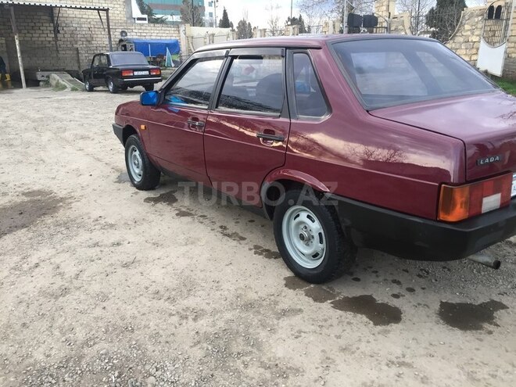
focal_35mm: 29
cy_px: 194
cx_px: 258
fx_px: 432
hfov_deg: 61.7
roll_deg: +0.8
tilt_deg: -17.0
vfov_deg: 48.2
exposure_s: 1/33
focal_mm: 4.15
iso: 32
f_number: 2.2
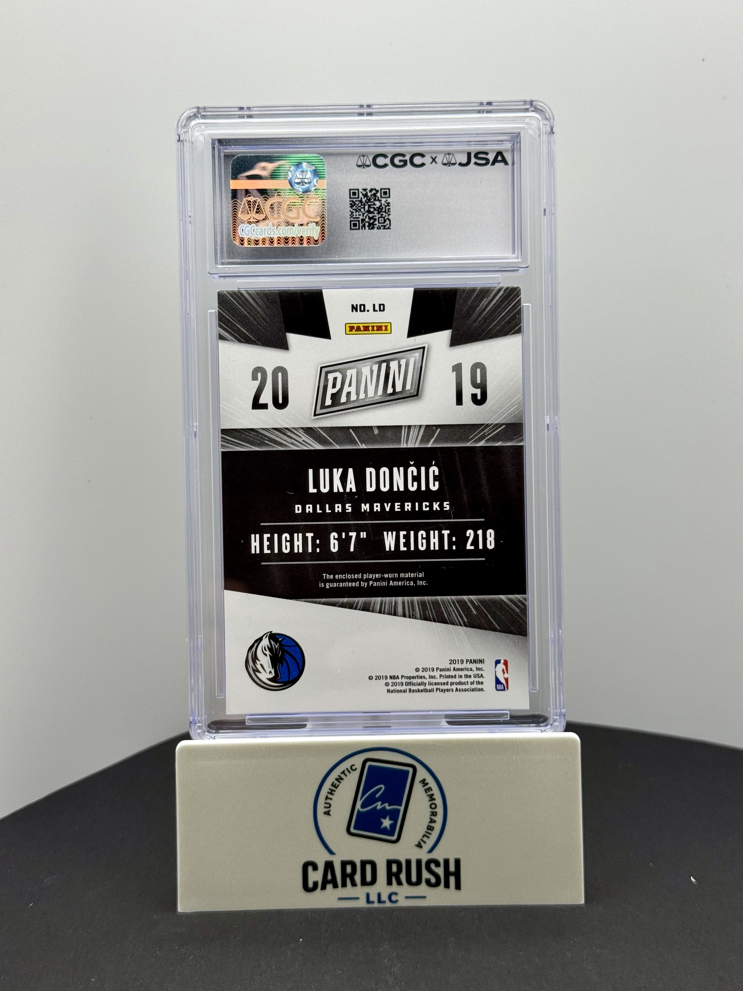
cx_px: 372
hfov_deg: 30.3
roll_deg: +0.0
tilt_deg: -16.9
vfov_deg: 39.7
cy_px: 496
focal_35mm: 48
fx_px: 1374
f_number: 1.78
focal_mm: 6.76
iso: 64
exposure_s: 1/345
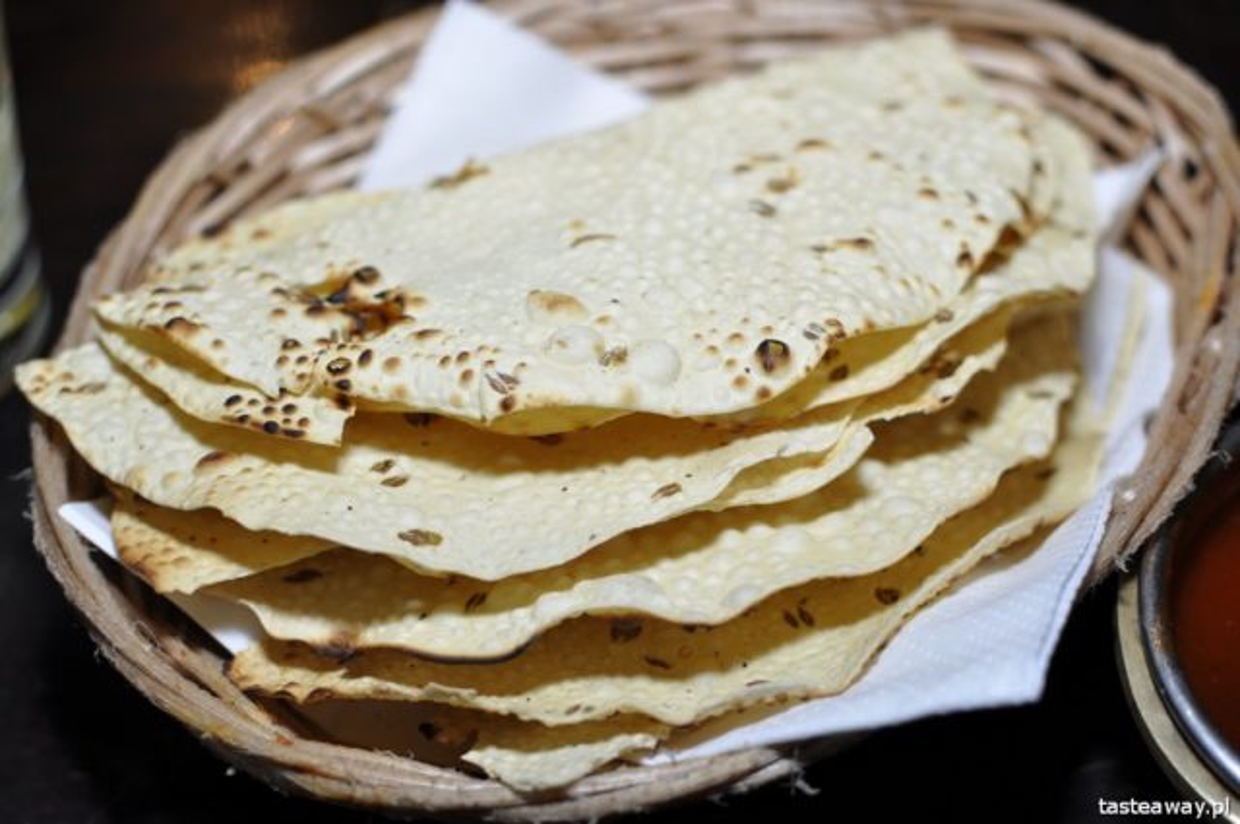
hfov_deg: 37.9
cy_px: 412
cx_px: 620
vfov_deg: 25.7
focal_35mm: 52
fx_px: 1806
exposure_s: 1/60
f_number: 4
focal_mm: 35
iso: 200
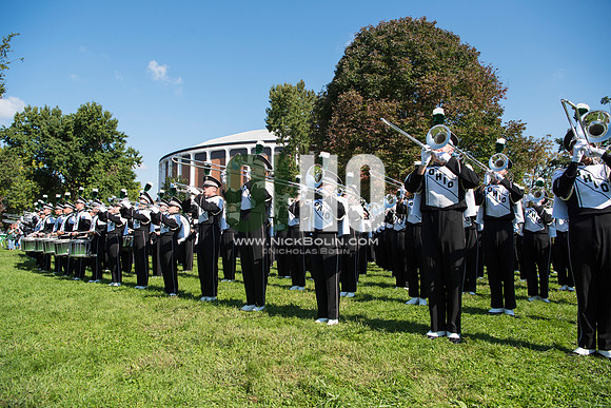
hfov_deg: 73.7
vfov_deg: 53.2
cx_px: 306
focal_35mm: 24
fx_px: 407
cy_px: 204
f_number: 5.6
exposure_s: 1/1250
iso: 200
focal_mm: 24
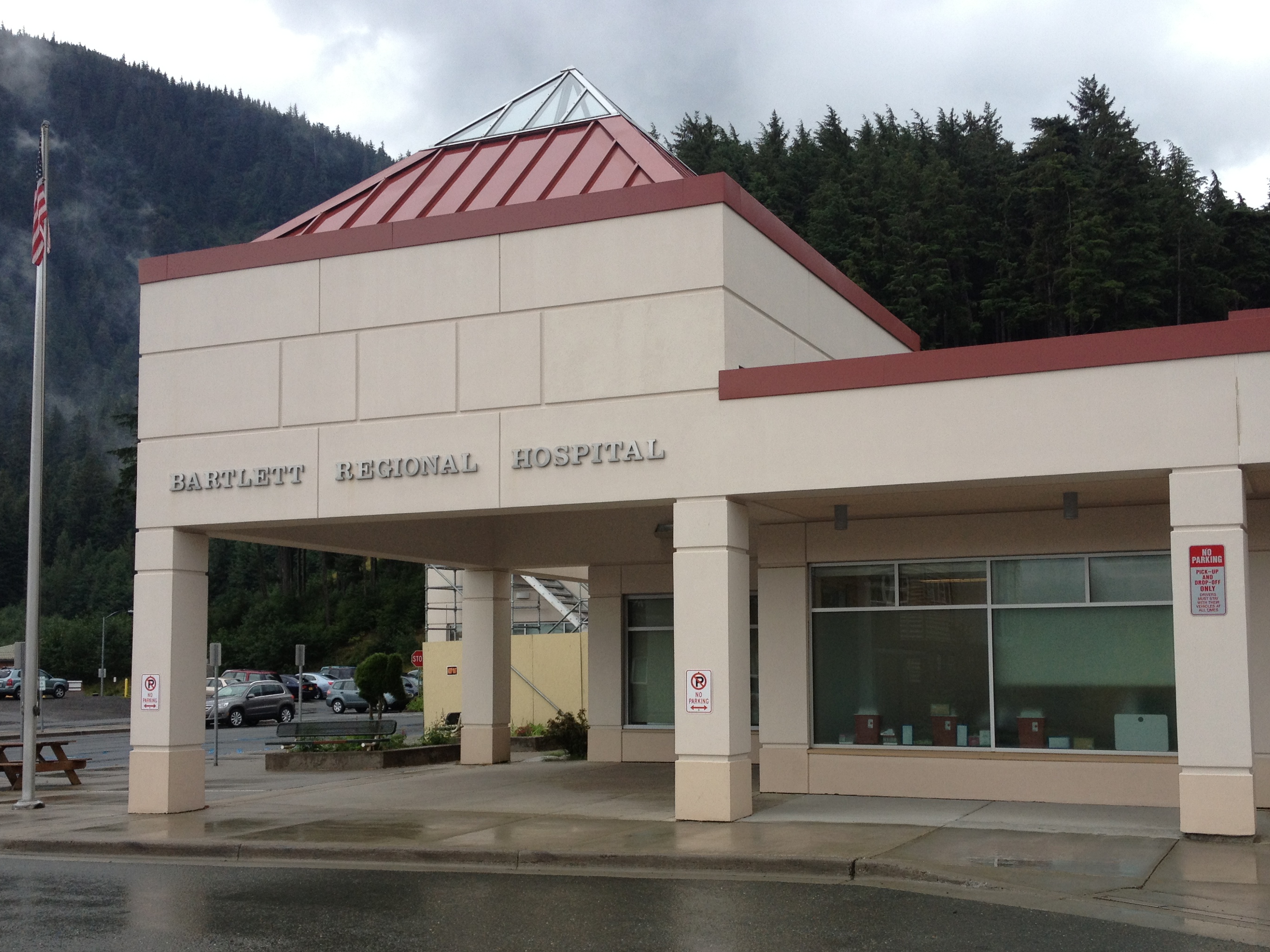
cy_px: 570
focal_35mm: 42
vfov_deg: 34.2
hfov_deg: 44.7
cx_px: 701
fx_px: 1541
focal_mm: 4.28
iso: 50
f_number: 2.4
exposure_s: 1/321
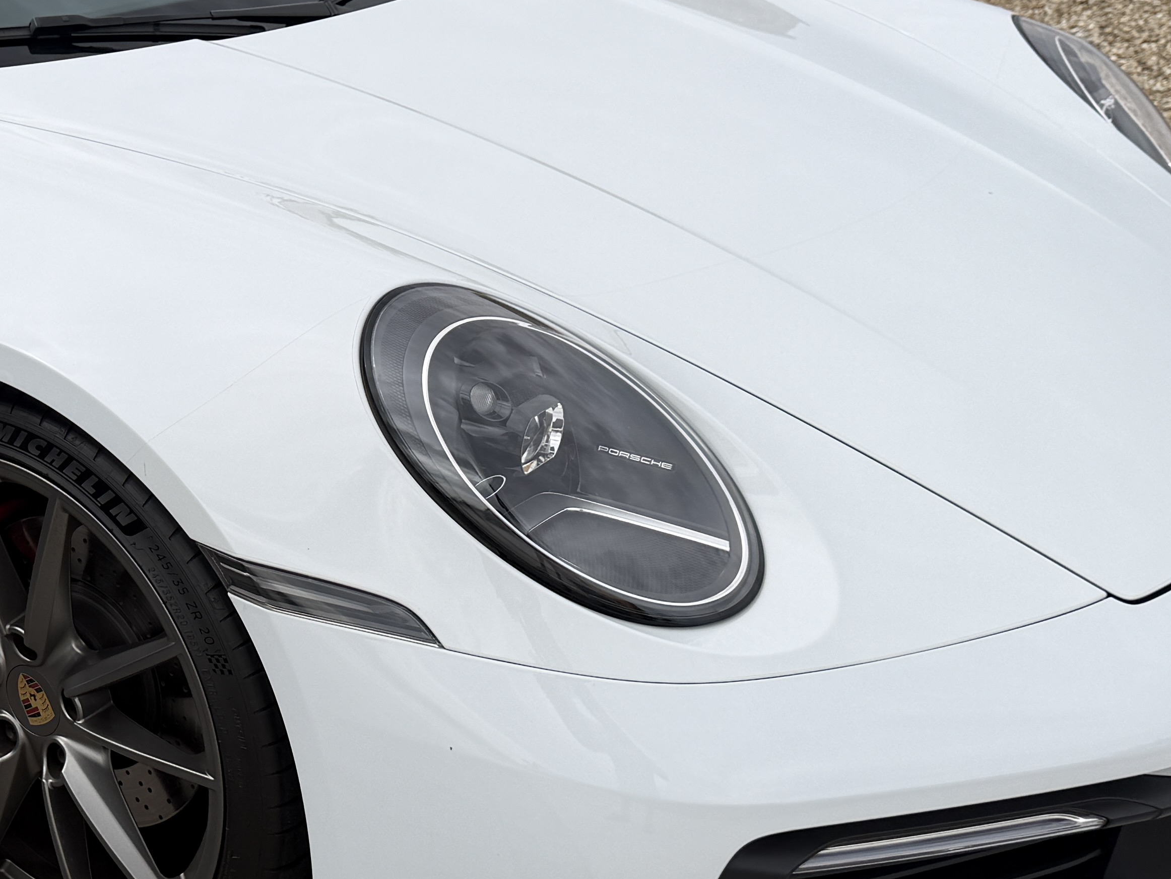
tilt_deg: -21.2
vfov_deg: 24.8
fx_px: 1996
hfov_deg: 31.6
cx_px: 181
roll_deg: +0.8
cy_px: 376
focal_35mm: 59
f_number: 1.78
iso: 80
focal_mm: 6.76
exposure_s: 1/3279
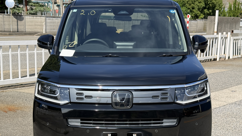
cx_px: 124
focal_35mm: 56
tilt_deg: -10.1
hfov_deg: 37.2
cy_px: 87
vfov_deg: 21.4
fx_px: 359
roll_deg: -1.4
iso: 80
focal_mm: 6.76
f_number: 1.78
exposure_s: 1/3378
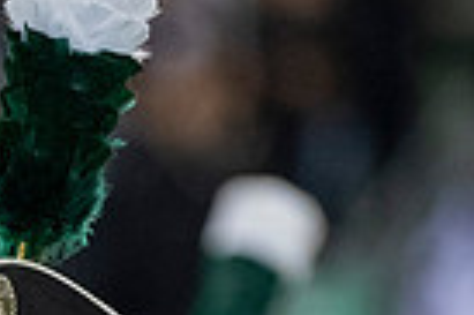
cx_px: -149
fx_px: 16754
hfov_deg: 1.6
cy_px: 665
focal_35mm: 1274
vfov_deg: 1.1
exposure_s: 1/500
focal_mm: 200
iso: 1000
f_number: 2.8
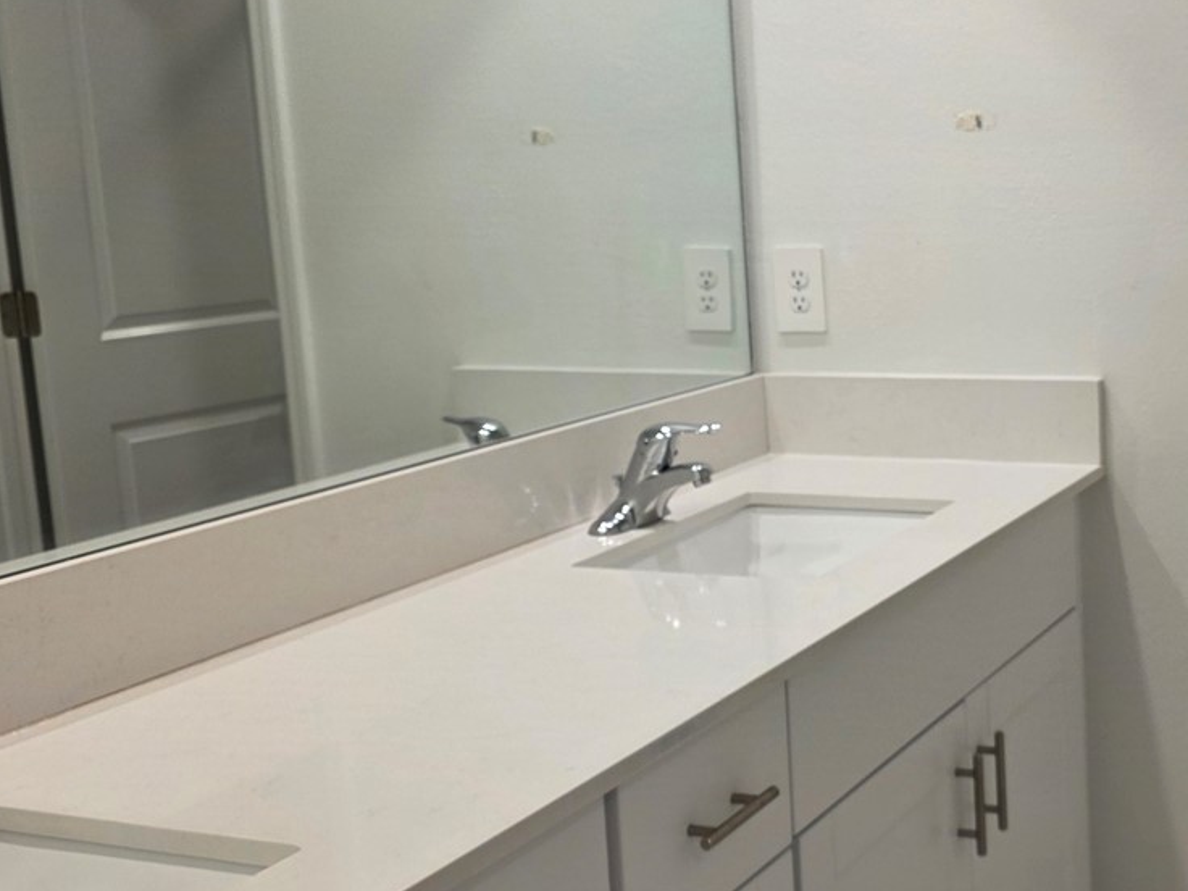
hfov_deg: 36.7
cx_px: 968
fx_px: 1716
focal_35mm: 50
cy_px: 442
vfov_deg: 29.1
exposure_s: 1/120
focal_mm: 6.3
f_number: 1.7
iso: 100
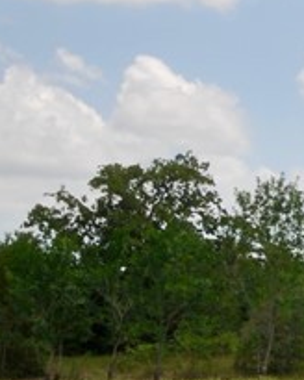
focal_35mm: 149
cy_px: 189
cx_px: 750
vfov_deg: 12.9
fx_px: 1676
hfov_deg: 9.2
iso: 100
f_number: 10
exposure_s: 1/200
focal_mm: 20
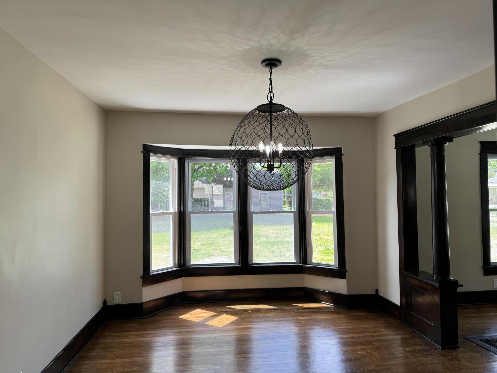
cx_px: 248
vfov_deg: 56.8
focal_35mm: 24
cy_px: 186
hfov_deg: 71.6
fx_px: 345
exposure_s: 1/197
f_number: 1.78
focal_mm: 6.76
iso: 80
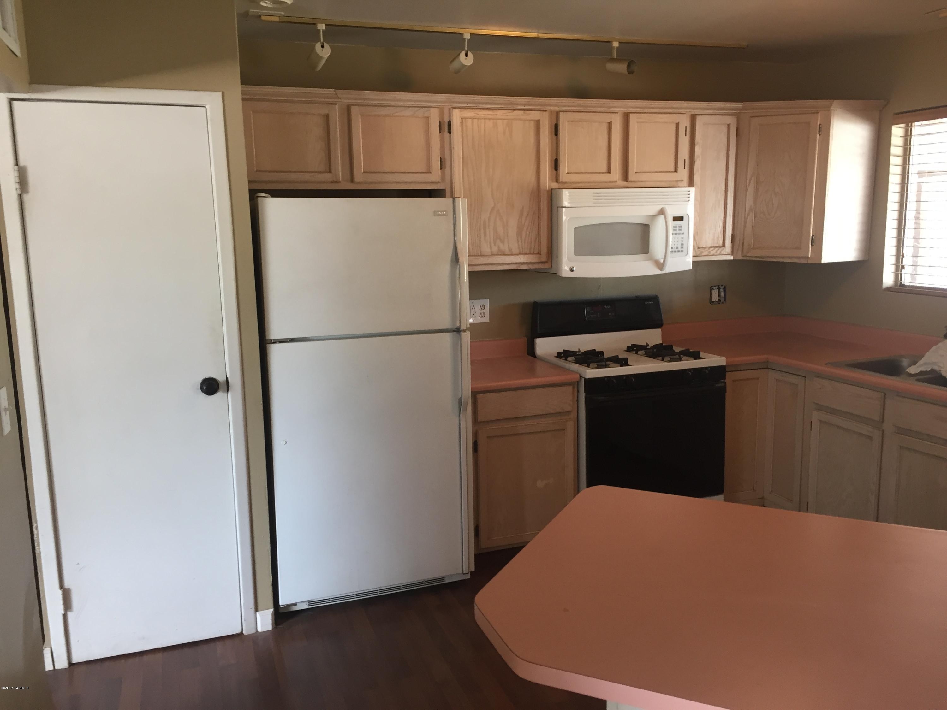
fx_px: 793
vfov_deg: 48.2
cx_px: 474
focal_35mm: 29
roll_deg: +0.6
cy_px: 355
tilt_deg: -8.8
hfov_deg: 61.7
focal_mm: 4.15
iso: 64
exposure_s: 1/30
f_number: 2.2
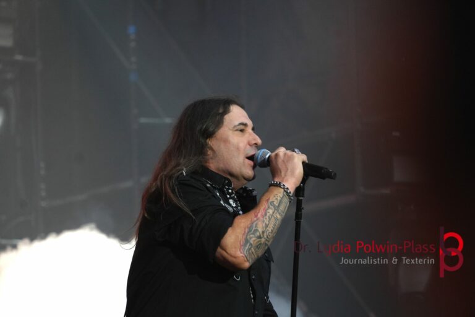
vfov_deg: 5.9
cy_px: 158
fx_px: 3048
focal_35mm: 231
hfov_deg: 8.9
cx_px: 238
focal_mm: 154
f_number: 5.6
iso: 1250
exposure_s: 1/250
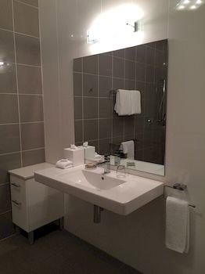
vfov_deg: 61.7
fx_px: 229
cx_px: 102
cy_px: 137
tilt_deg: -9.2
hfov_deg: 48.2
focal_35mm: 29
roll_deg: +0.6
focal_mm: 4.15
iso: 100
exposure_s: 1/33
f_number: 2.2
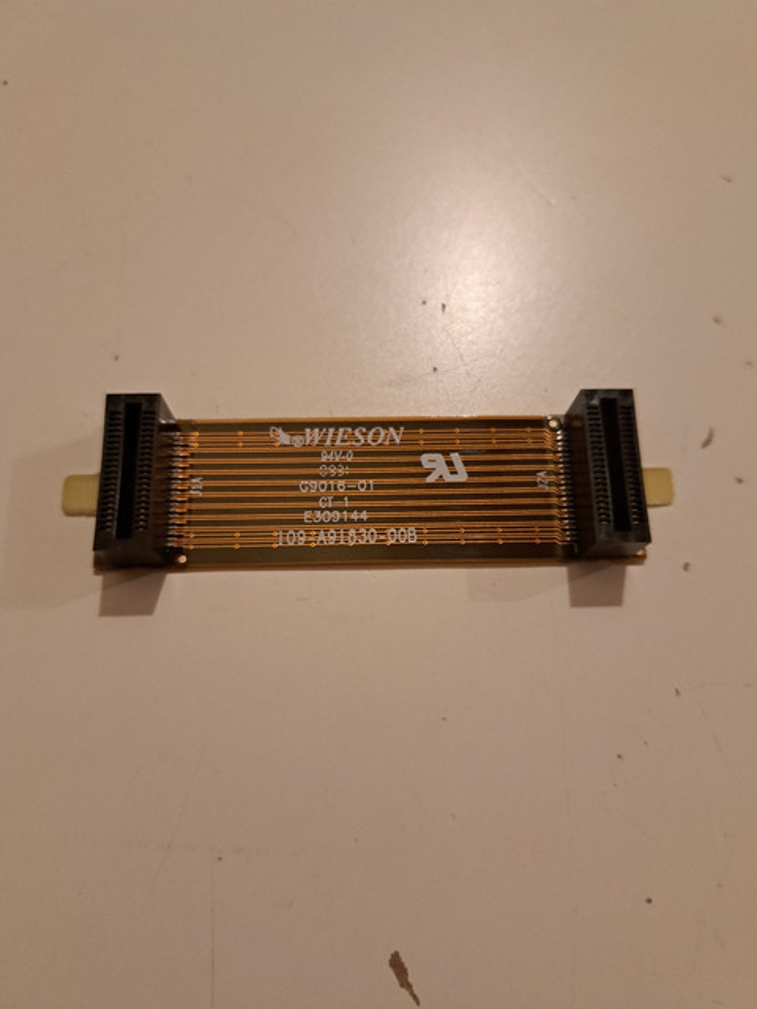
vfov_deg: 71.6
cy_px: 504
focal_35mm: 24
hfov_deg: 56.8
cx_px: 378
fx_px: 700
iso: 500
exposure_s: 1/50
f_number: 1.8
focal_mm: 5.23
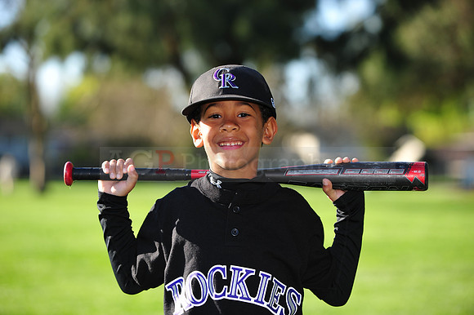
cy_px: 158
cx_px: 237
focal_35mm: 130
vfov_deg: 10.5
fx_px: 1711
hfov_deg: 15.8
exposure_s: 1/500
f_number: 4.5
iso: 200
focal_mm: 130
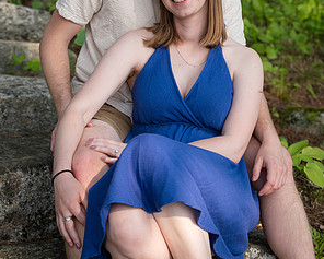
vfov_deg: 19.7
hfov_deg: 24.7
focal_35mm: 77
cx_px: 161
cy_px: 51
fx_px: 739
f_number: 5.6
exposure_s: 1/350
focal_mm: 35.8
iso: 320
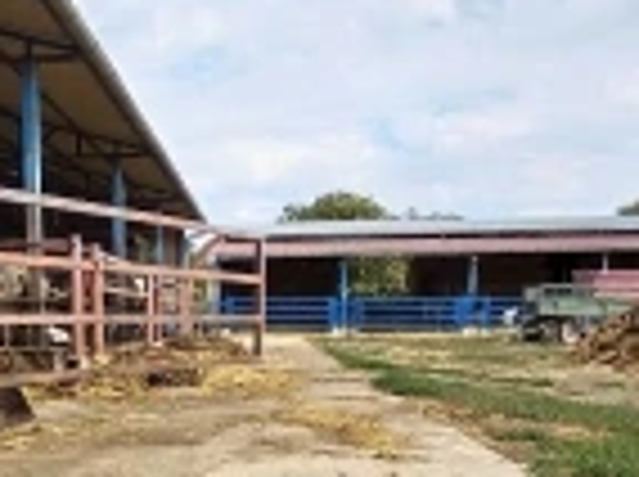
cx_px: 176
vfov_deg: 28.9
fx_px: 885
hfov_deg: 38.9
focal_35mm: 48
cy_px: 432
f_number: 2.2
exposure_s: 1/882
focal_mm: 1.42
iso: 100
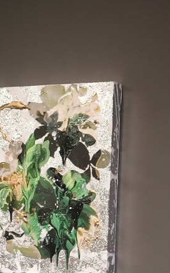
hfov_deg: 6.5
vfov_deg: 10.6
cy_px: 390
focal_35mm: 191
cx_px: -247
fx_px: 1415
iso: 500
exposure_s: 1/30
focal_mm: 34
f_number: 2.8
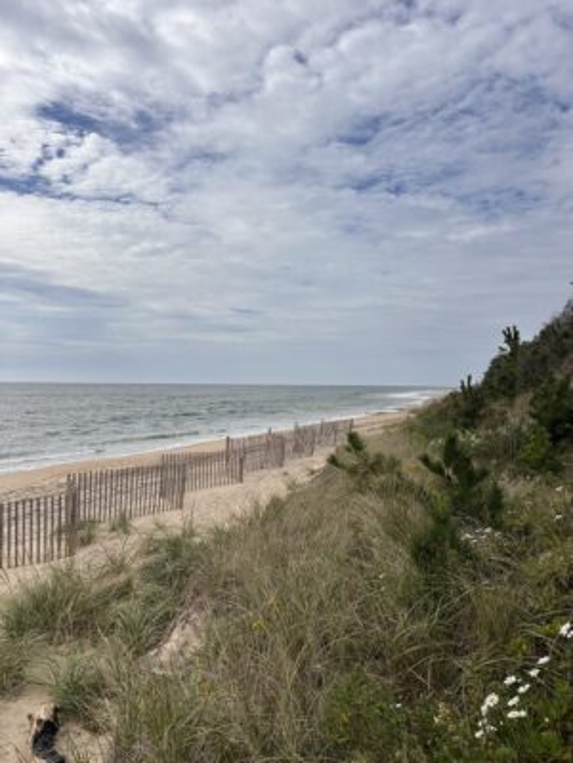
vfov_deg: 71.6
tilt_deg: +0.2
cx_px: 286
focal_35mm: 24
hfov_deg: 56.8
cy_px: 382
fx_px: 530
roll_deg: -1.0
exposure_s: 1/10753
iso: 80
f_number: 1.78
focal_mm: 6.86
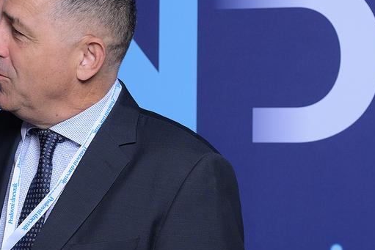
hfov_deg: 14.1
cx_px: 56
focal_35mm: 144
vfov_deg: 9.5
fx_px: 1500
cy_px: 181
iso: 500
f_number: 4.5
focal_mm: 46
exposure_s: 1/125
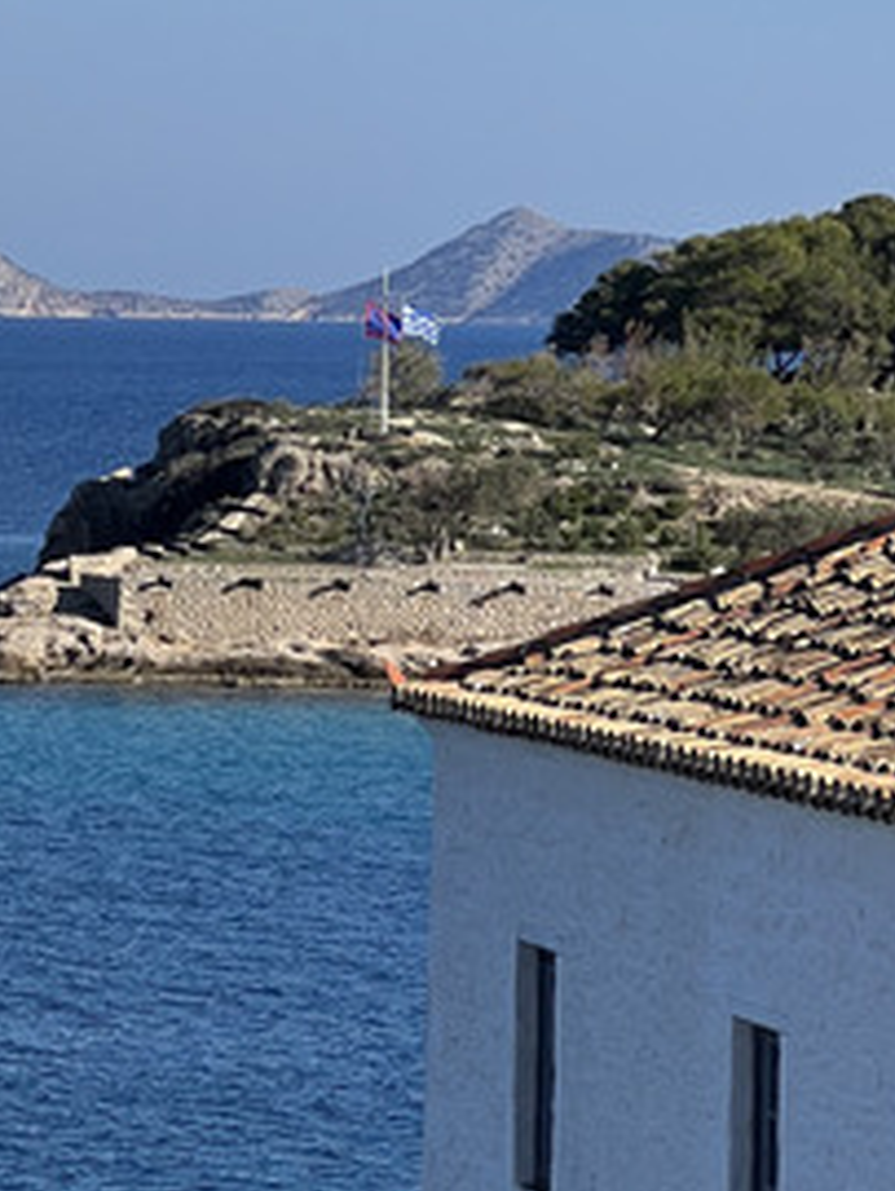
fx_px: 7848
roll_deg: -0.6
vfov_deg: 8.7
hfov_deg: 6.5
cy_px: 556
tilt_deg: -1.7
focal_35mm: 228
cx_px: -132
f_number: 2.8
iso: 32
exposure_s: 1/935
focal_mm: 9
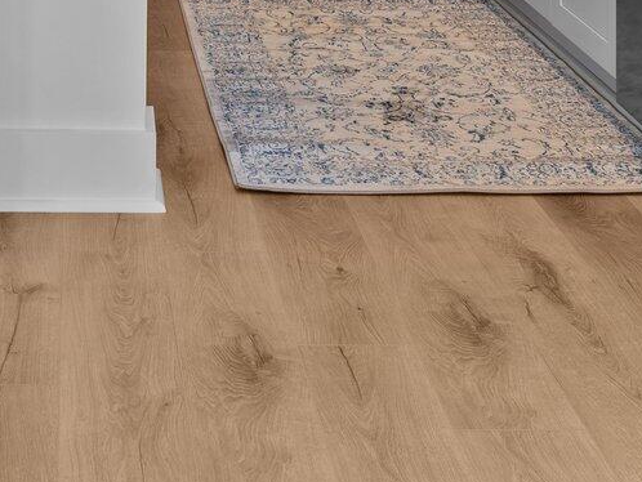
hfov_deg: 24.2
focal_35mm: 79
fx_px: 1466
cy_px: -373
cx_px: 101
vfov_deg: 16.0
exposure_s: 1/1.67
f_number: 9
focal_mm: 20
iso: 125
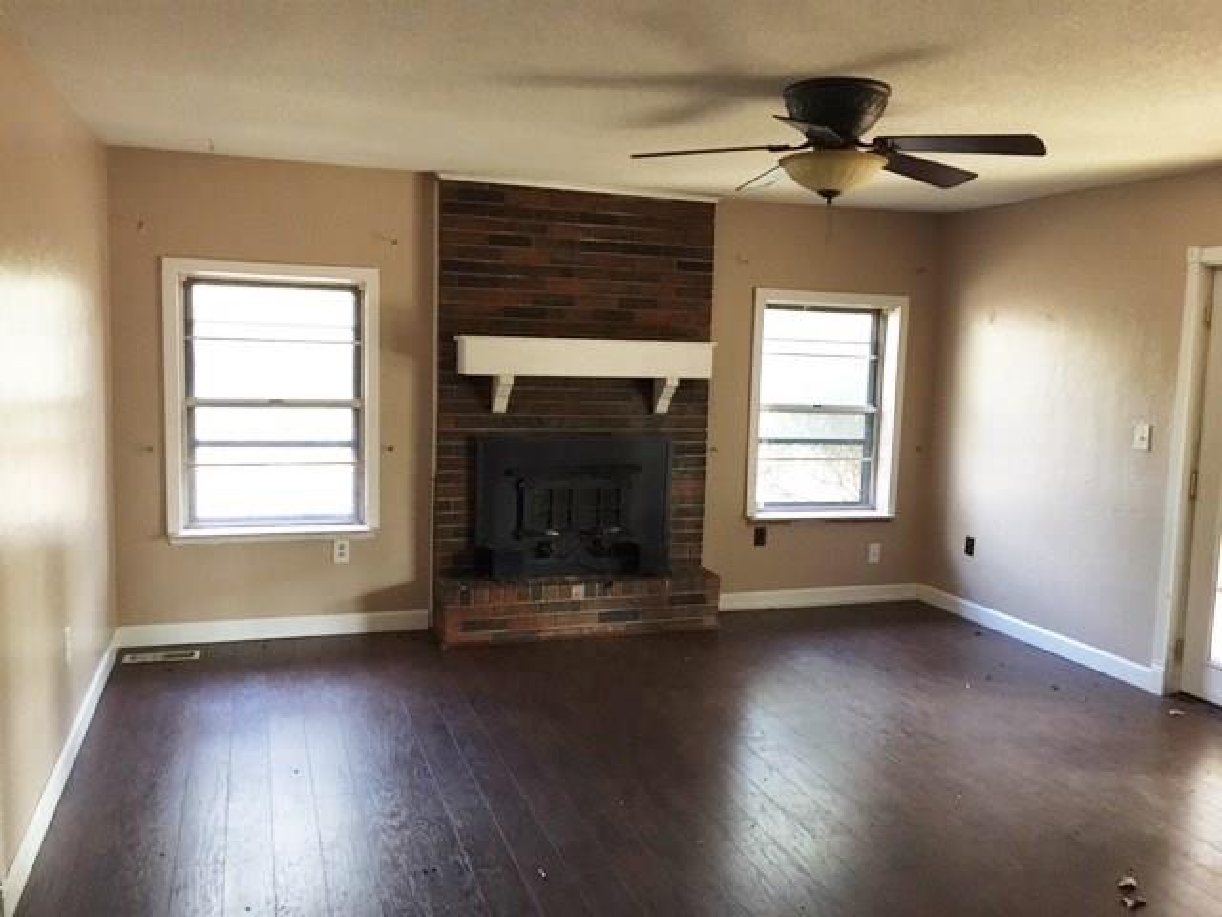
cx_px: 611
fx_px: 1024
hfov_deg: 61.7
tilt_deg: -6.0
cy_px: 458
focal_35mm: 29
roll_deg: -2.8
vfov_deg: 48.2
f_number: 2.2
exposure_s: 1/30
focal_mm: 4.15
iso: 200
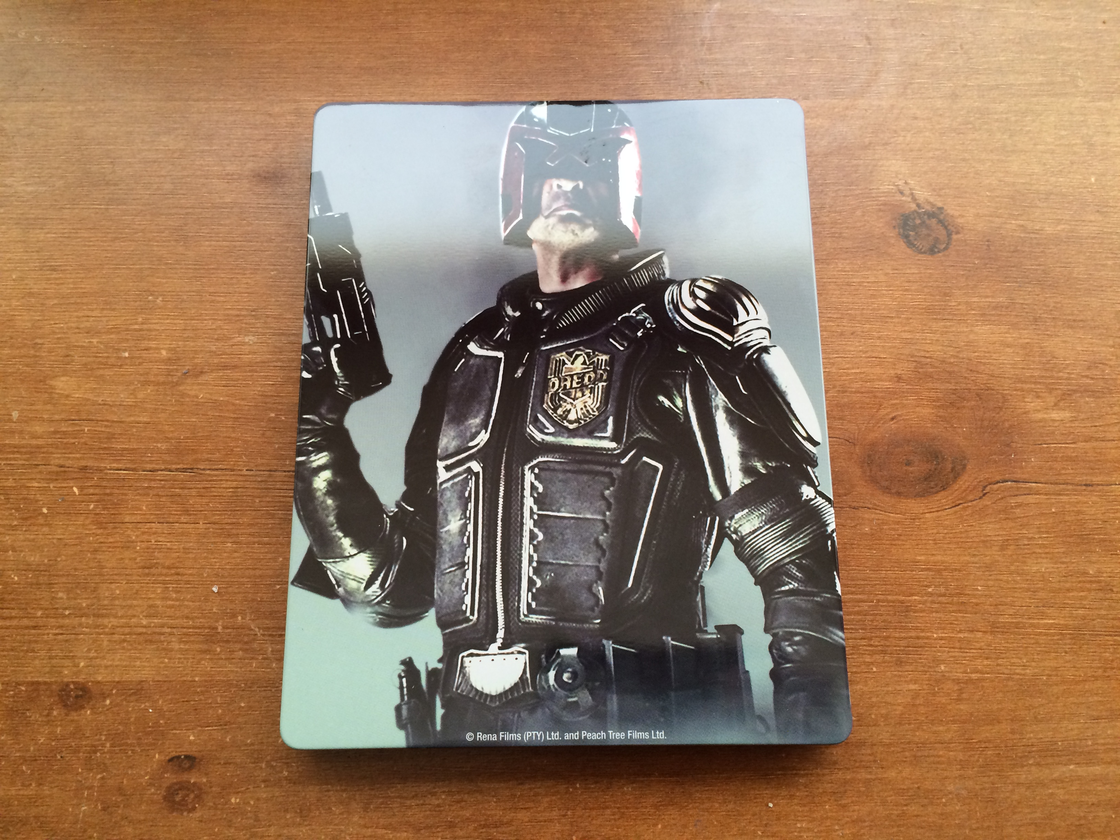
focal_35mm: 29
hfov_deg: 61.7
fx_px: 938
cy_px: 420
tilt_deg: -76.6
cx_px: 560
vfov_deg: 48.2
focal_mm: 4.15
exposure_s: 1/30
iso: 50
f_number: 2.2
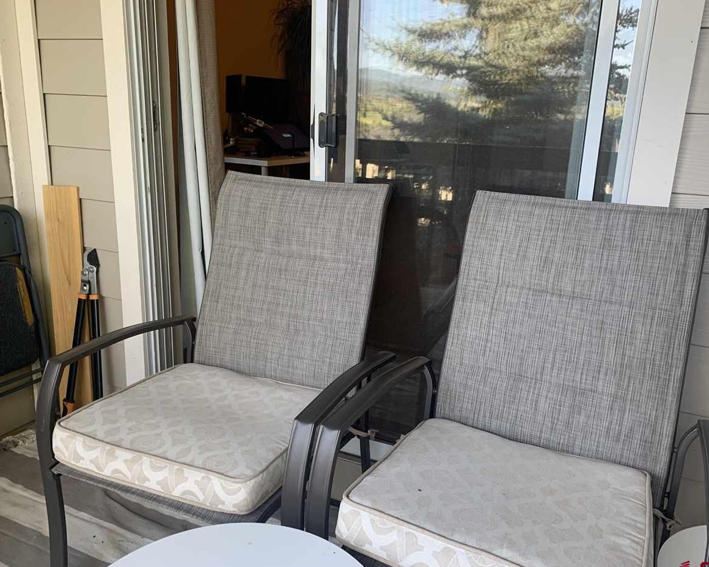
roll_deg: -1.6
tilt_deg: -14.7
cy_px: 282
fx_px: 588
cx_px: 361
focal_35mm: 28
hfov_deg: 62.2
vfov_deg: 51.5
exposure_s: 1/109
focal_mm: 4.25
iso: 100
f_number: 1.8
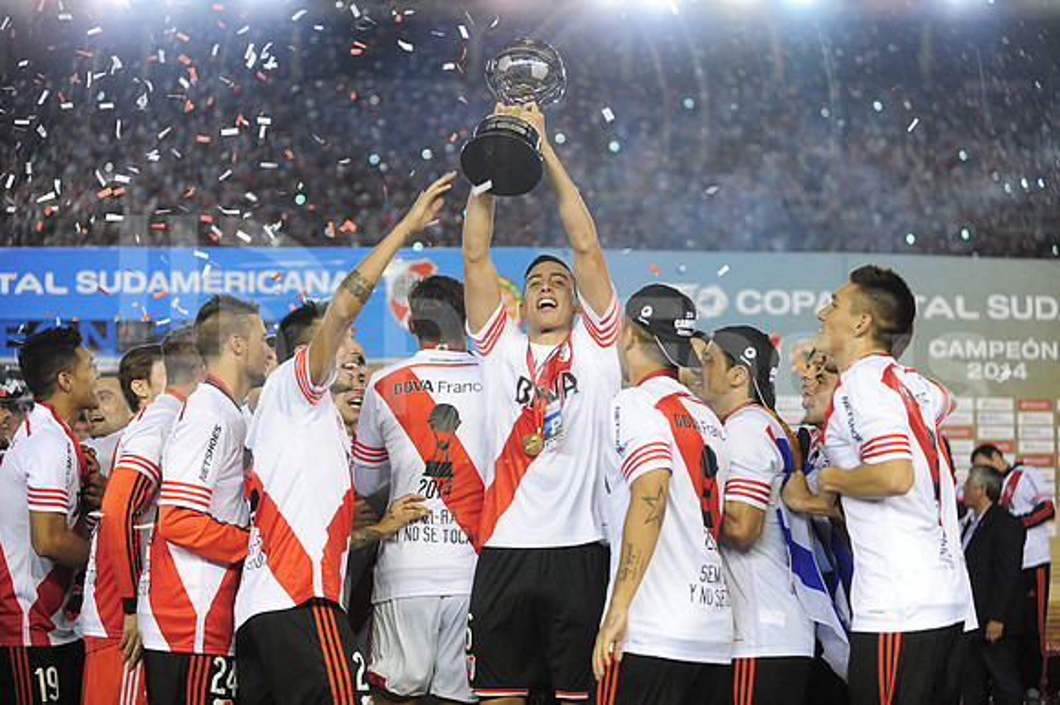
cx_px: 530
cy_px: 352
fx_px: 2354
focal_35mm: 80
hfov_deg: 25.4
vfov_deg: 17.0
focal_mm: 80
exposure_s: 1/640
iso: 1600
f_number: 2.8
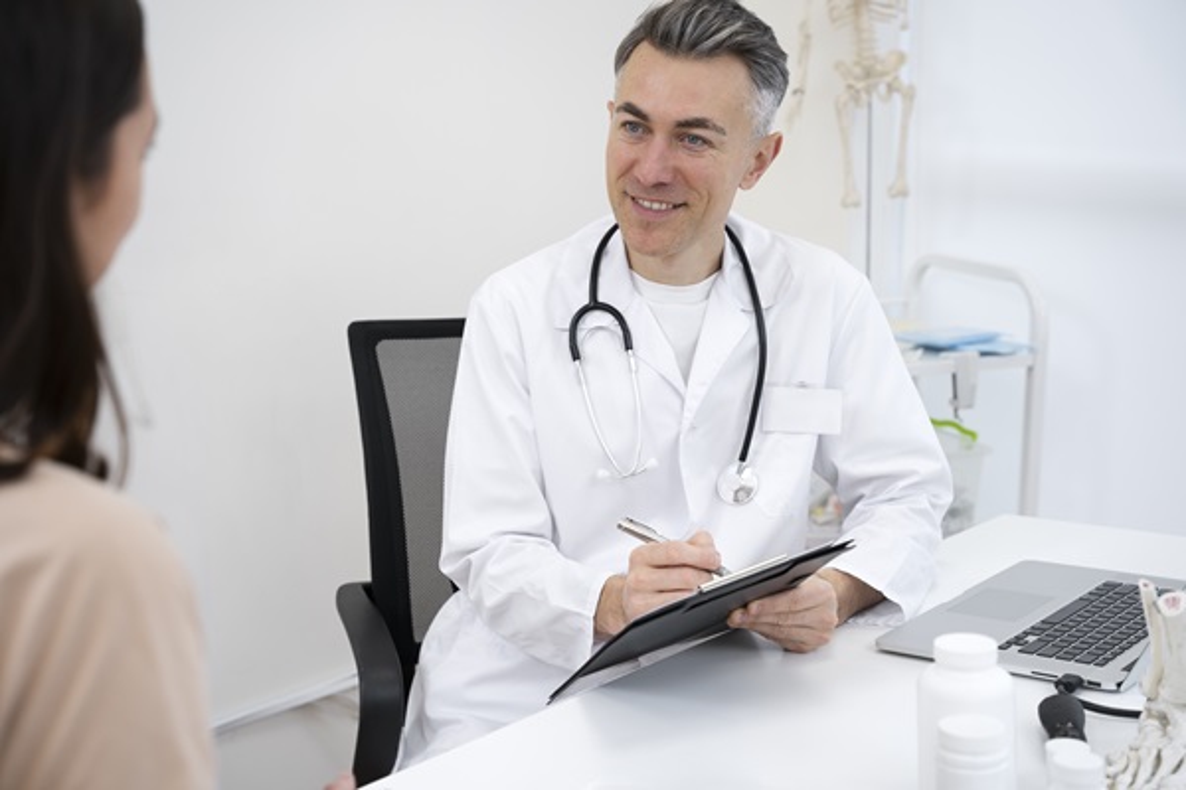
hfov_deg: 37.5
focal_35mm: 53
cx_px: 593
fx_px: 1749
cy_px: 395
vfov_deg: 25.5
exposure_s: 1/160
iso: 500
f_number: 4
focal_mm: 53.1
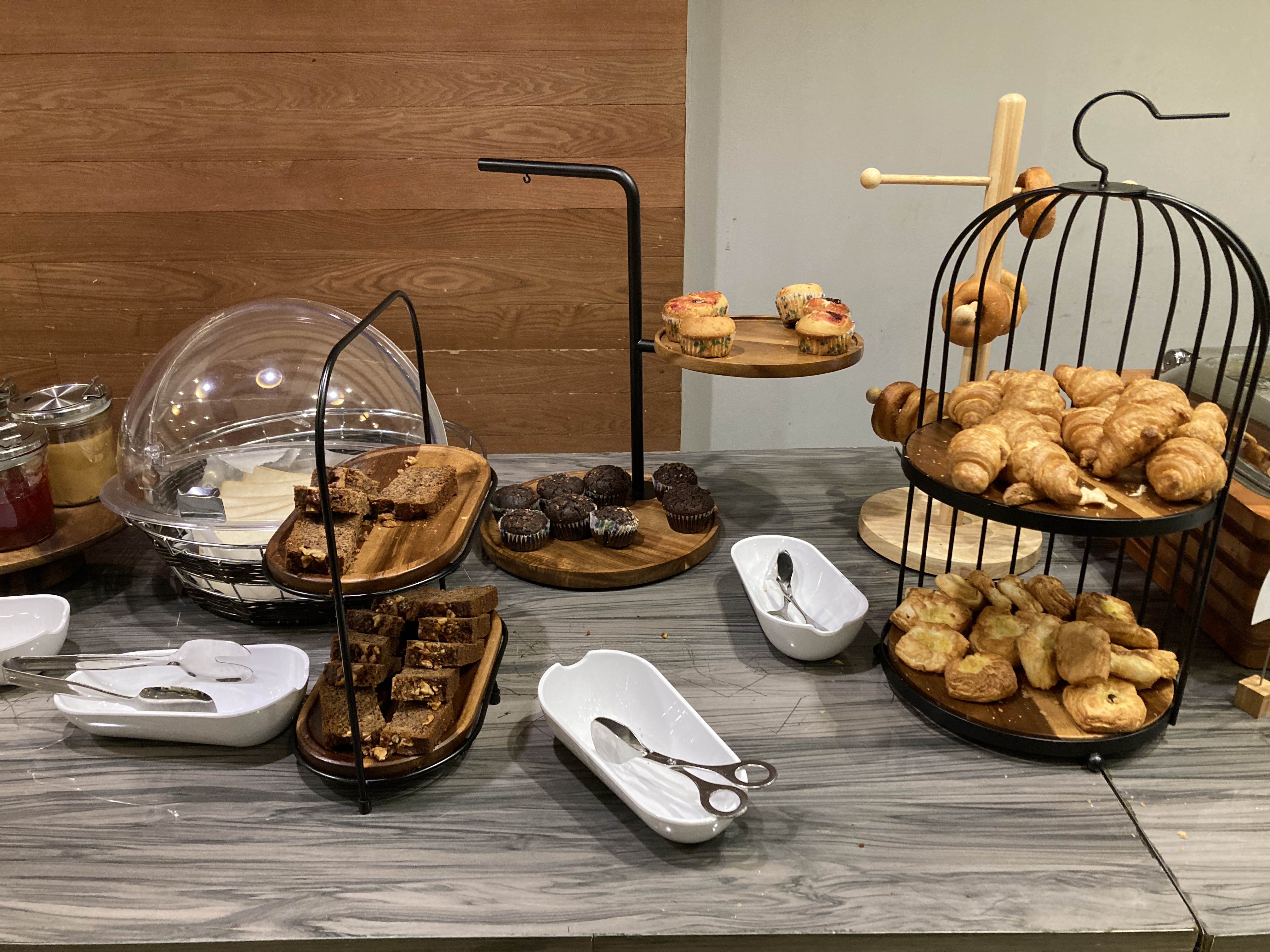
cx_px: 635
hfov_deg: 63.4
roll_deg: -0.3
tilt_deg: -22.7
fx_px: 1027
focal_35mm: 28
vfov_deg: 49.7
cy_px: 476
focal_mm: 3.99
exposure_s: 1/50
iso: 320
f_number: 1.8
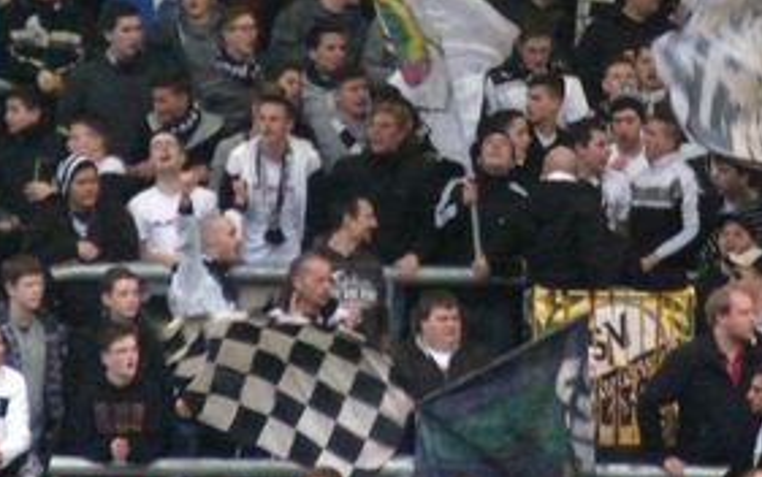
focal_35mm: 890
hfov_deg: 2.4
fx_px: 18494
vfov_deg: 1.5
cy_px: -77
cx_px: 675
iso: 800
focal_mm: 73.6
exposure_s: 1/125
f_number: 3.8
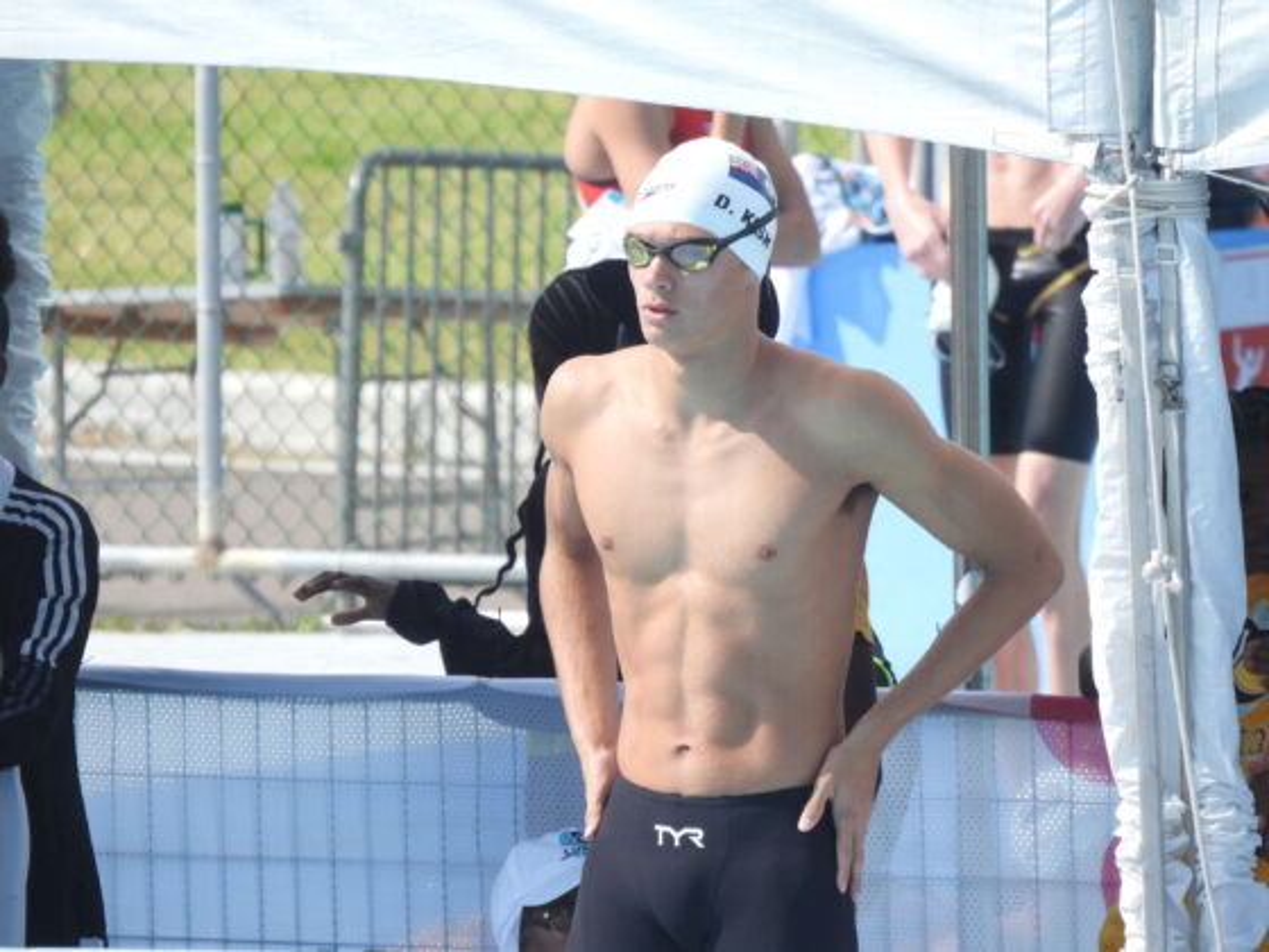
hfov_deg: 1.7
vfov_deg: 1.2
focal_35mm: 1200
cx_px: 634
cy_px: 476
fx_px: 43991
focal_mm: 214
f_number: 6.3
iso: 200
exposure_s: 1/500
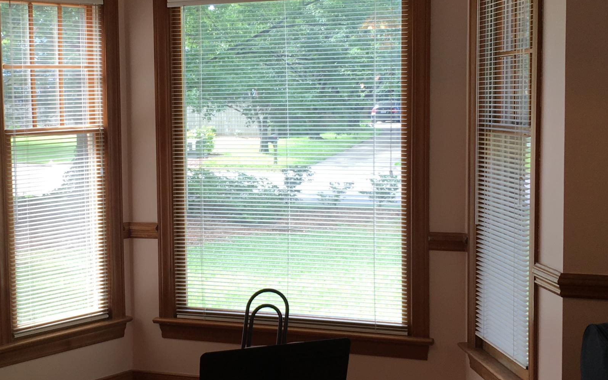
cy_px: 176
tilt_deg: -5.0
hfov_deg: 34.8
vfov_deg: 22.4
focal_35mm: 58
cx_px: 212
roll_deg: +1.5
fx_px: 961
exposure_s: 1/60
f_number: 2.2
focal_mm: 4.15
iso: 25
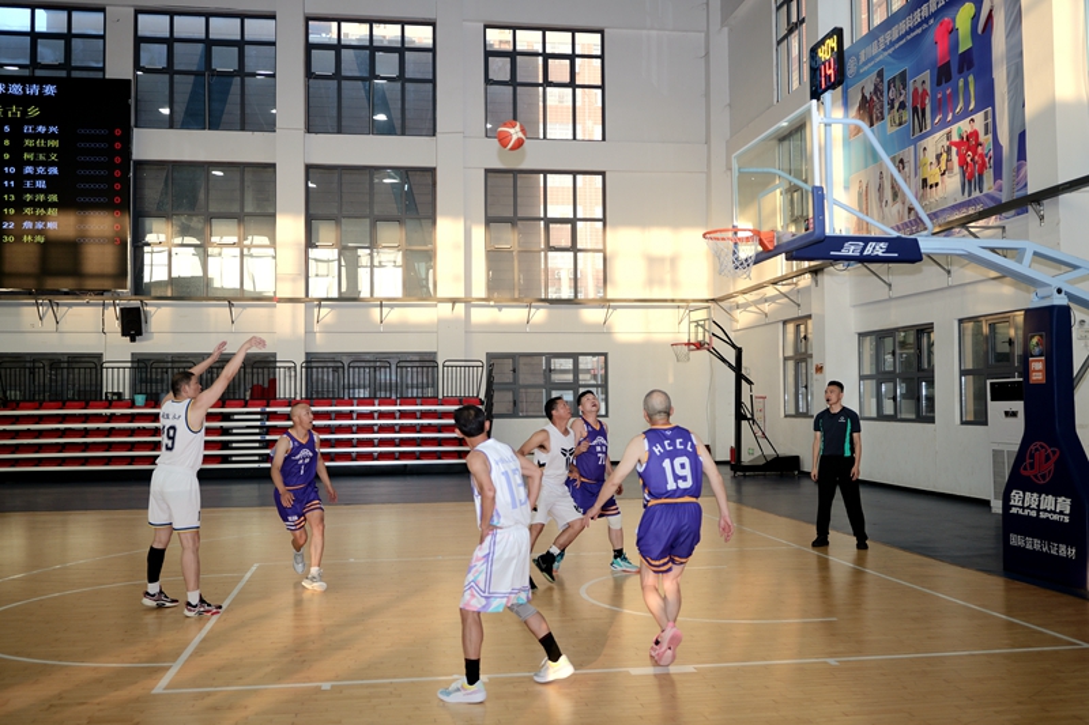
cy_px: 362
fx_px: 1058
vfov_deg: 37.8
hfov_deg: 54.4
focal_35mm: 35
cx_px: 544
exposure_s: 1/250
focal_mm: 35
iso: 320
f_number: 2.8
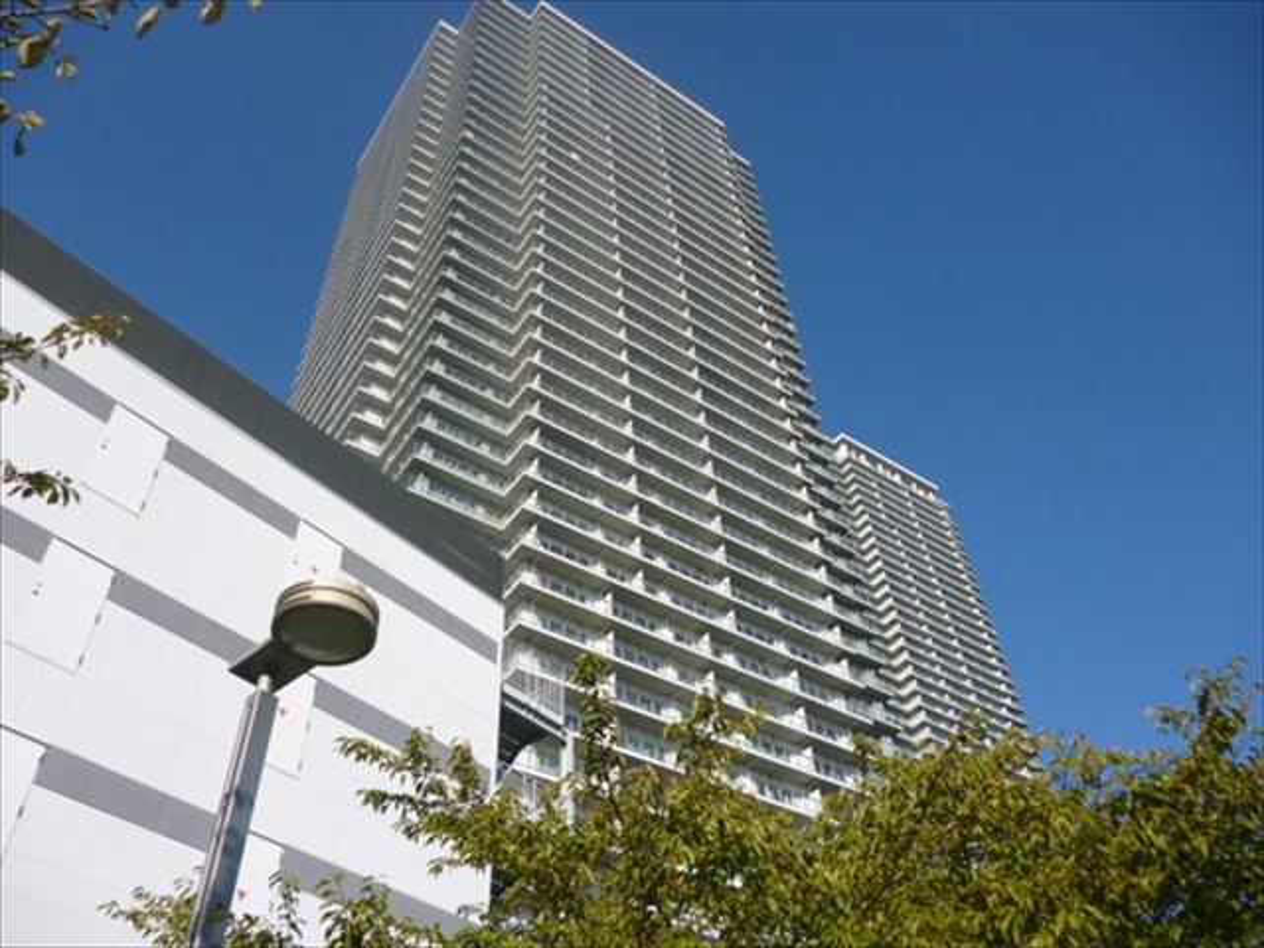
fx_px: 1022
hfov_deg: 63.4
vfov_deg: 49.7
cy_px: 474
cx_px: 632
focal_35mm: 28
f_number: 9
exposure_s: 1/125
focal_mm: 5
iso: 100
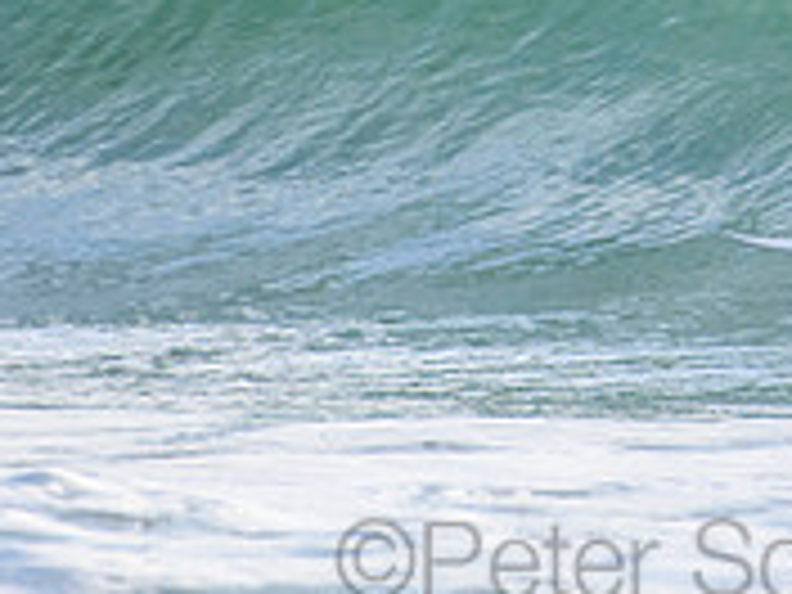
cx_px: 684
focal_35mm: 2371
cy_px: -187
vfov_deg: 0.6
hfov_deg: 0.8
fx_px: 54248
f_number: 5.6
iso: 640
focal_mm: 500
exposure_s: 1/2000
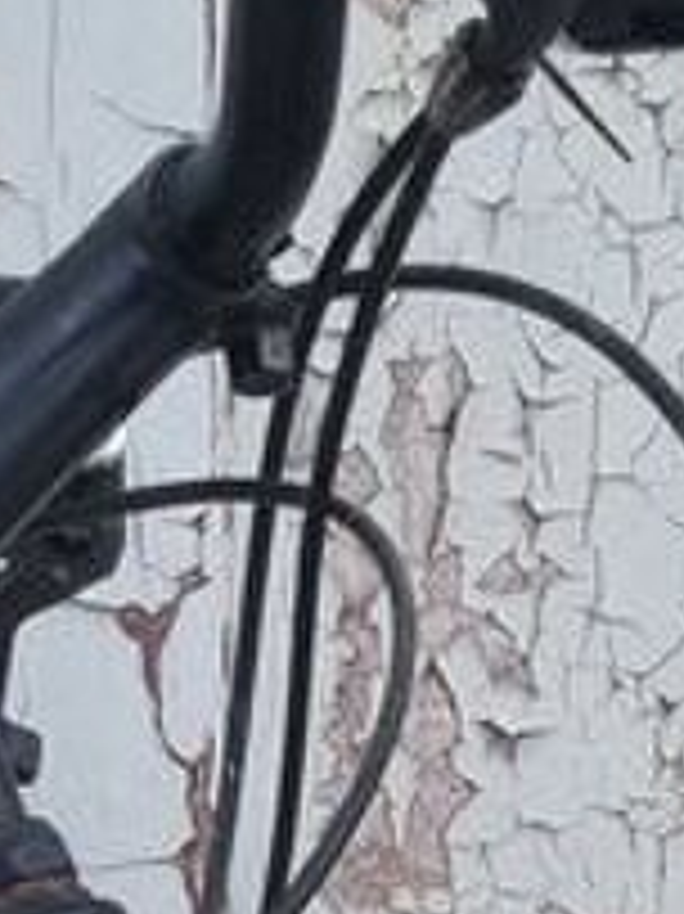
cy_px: 2299
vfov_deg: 9.9
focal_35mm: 171
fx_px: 4510
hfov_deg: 8.6
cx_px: 756
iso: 50
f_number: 1.8
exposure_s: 1/296
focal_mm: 5.4
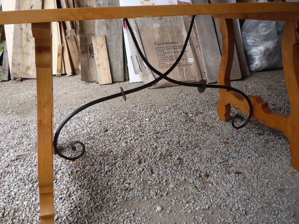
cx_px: 150
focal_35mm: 30
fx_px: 259
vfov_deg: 46.8
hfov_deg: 60.0
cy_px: 112
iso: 100
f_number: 3.3
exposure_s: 1/60
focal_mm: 5.2
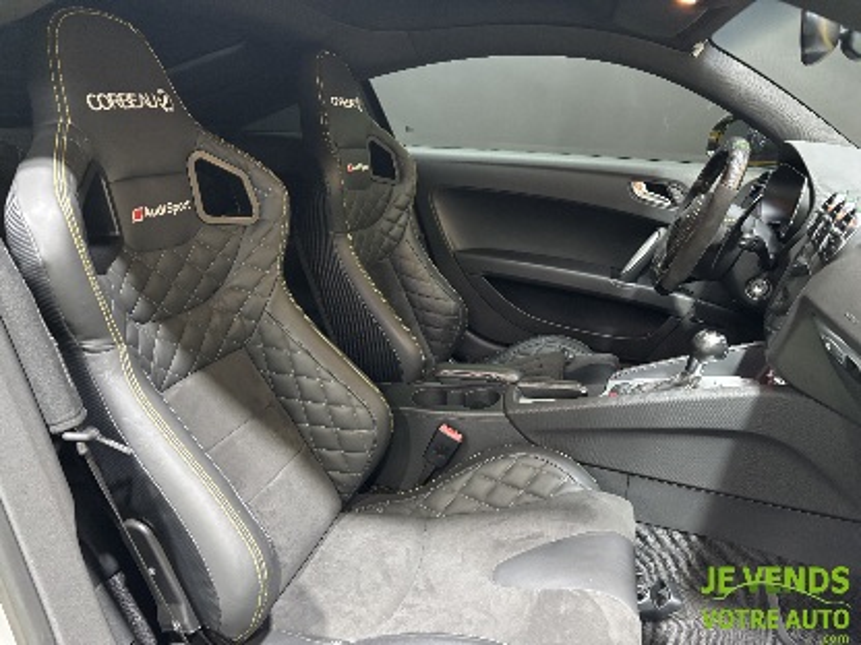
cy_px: 322
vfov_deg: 53.1
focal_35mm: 26
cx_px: 430
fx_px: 647
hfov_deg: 67.3
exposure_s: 1/33
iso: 400
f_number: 1.6
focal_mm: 5.96
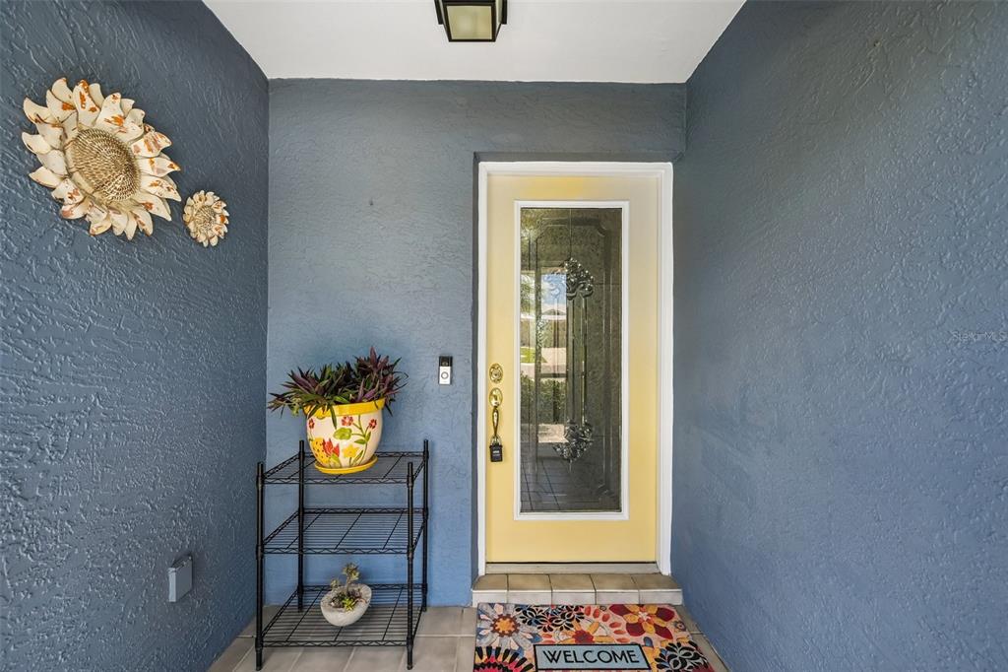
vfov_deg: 81.2
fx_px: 392
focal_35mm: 14
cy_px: 336
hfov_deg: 104.3
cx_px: 504
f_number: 8
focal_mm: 14
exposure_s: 1/60
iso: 400
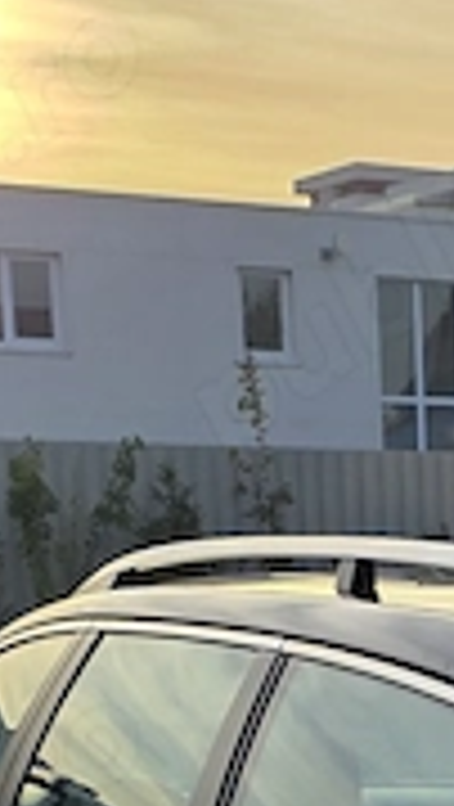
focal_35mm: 112
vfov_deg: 17.8
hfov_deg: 10.3
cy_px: 1067
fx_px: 2391
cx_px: 796
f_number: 1.7
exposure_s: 1/10000
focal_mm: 6.3
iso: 80
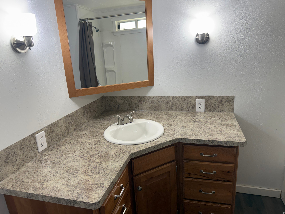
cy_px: 107
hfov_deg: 71.6
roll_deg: +3.7
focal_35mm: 24
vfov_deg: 56.8
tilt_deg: -16.3
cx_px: 142
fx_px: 198
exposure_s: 1/120
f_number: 1.78
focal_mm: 6.76
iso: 125
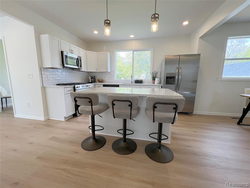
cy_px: 94
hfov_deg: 106.2
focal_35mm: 13
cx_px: 125
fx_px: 94
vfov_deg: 89.9
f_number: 1.8
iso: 50
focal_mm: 1.57
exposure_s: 1/120
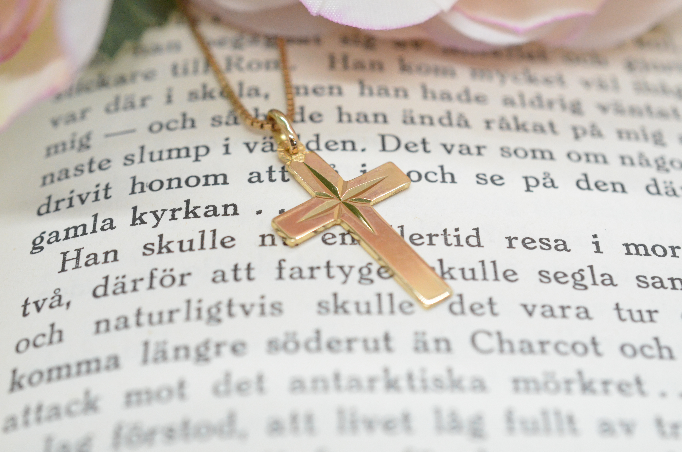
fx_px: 1134
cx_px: 341
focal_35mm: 60
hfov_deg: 33.5
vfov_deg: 22.5
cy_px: 226
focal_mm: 40
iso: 4000
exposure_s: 1/1000
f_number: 6.3
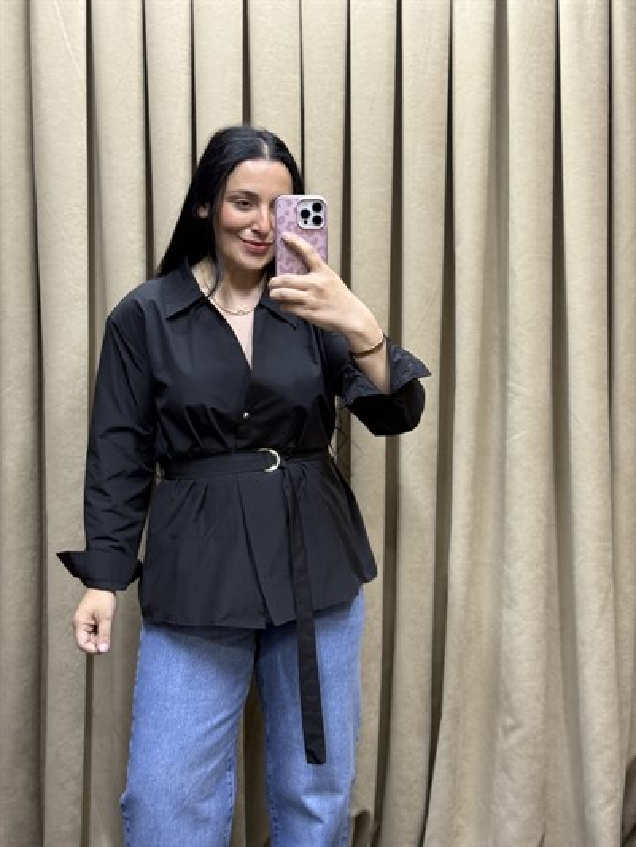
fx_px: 1175
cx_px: 318
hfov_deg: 30.3
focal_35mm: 48
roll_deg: +0.2
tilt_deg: -14.8
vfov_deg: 39.6
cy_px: 424
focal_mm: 6.76
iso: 100
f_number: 1.78
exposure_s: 1/100
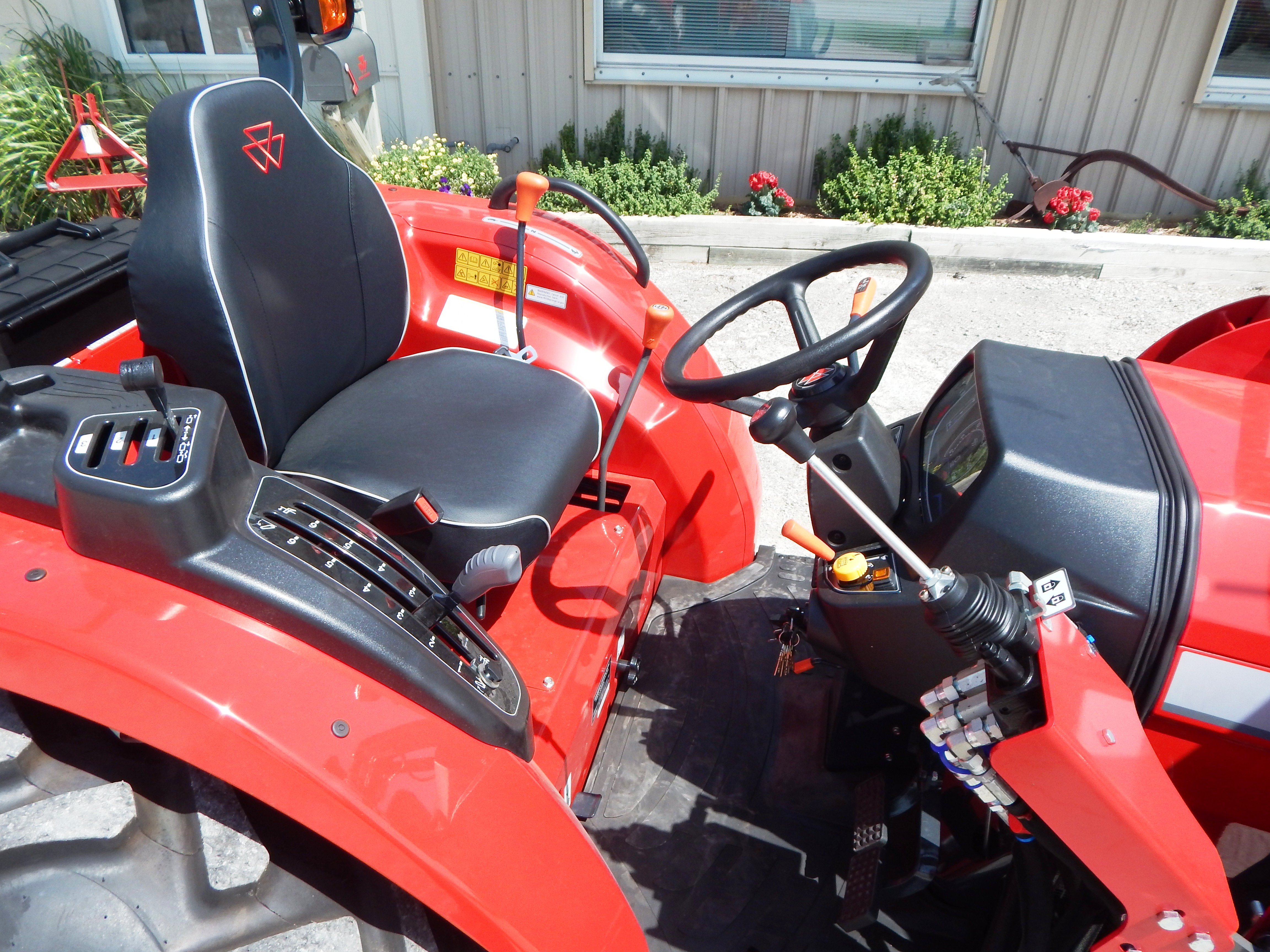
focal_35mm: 25
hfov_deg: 69.4
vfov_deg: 54.9
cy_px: 476
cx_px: 635
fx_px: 917
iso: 125
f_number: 3.1
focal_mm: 4.5
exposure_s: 1/1000
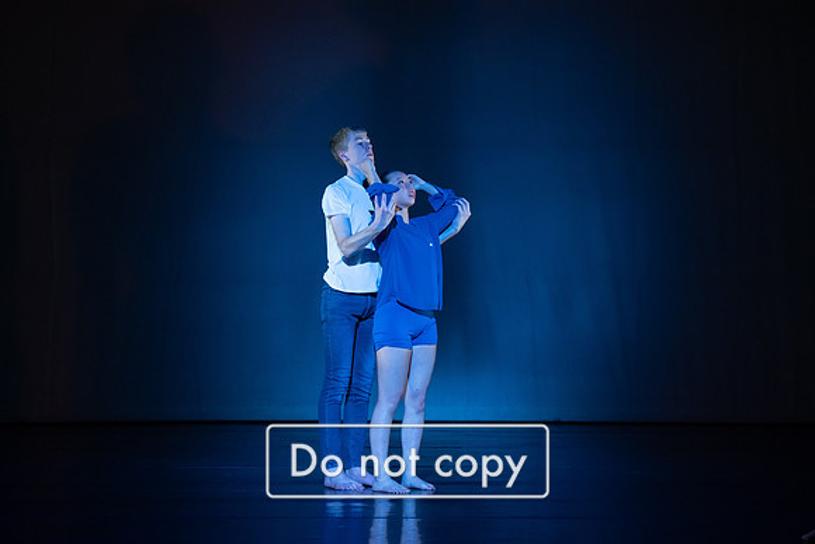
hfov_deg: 14.5
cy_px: 272
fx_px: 3193
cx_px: 408
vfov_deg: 9.7
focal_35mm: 141
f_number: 4.5
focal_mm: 141
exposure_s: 1/250
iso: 4000
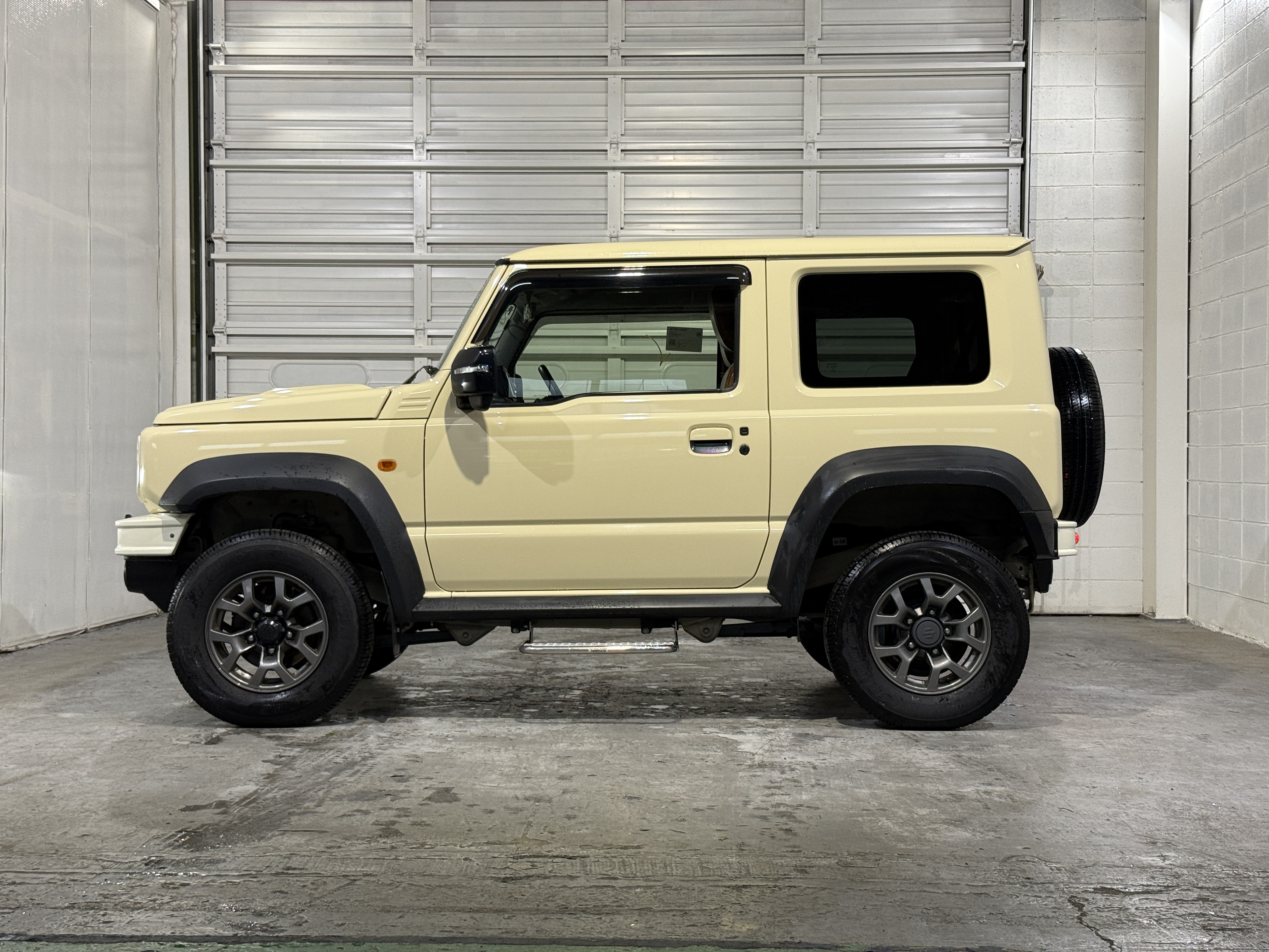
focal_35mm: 48
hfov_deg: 39.7
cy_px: 476
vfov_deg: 30.3
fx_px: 1760
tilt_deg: -0.2
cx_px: 634
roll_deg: -0.4
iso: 80
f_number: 1.78
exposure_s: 1/60
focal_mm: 6.76
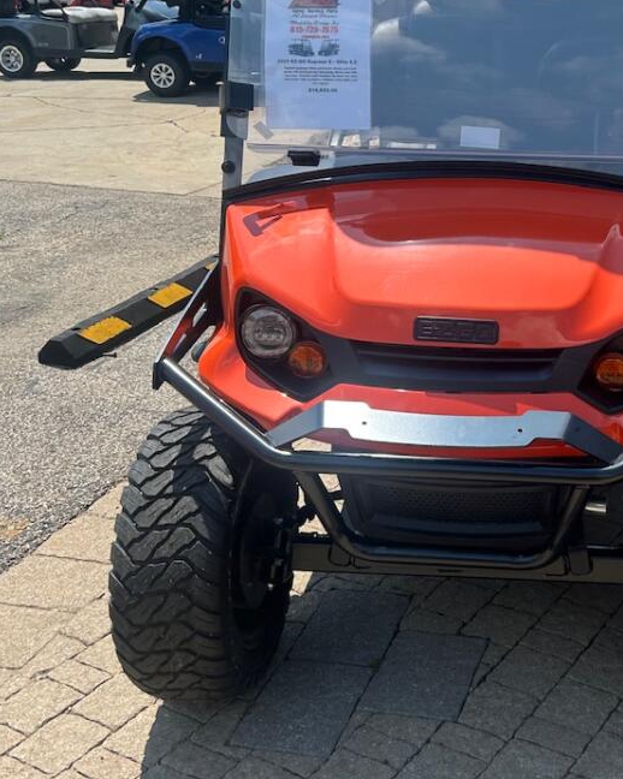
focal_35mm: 47
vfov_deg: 39.2
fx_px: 1084
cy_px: 270
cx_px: 516
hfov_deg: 31.1
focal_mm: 5.7
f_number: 1.5
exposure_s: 1/2299
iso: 50
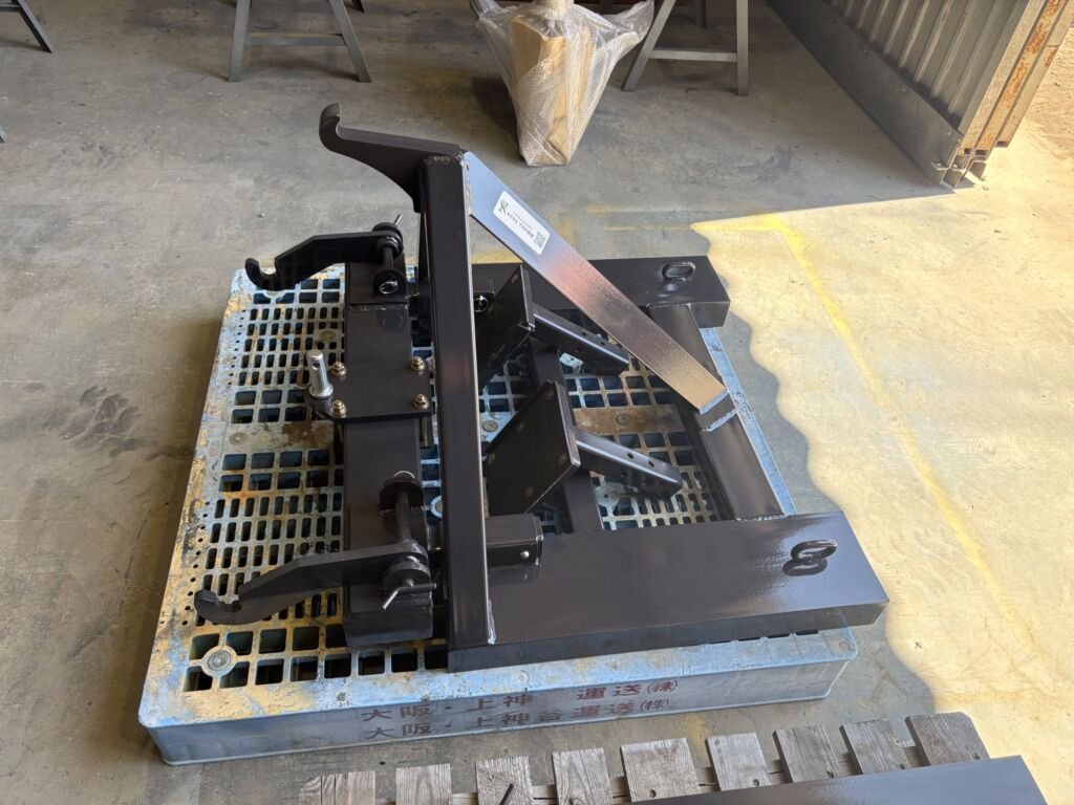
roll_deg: -5.2
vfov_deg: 53.1
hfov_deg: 67.3
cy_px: 402
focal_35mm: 26
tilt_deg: -44.6
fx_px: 807
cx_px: 537
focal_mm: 5.96
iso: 100
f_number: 1.6
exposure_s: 1/244
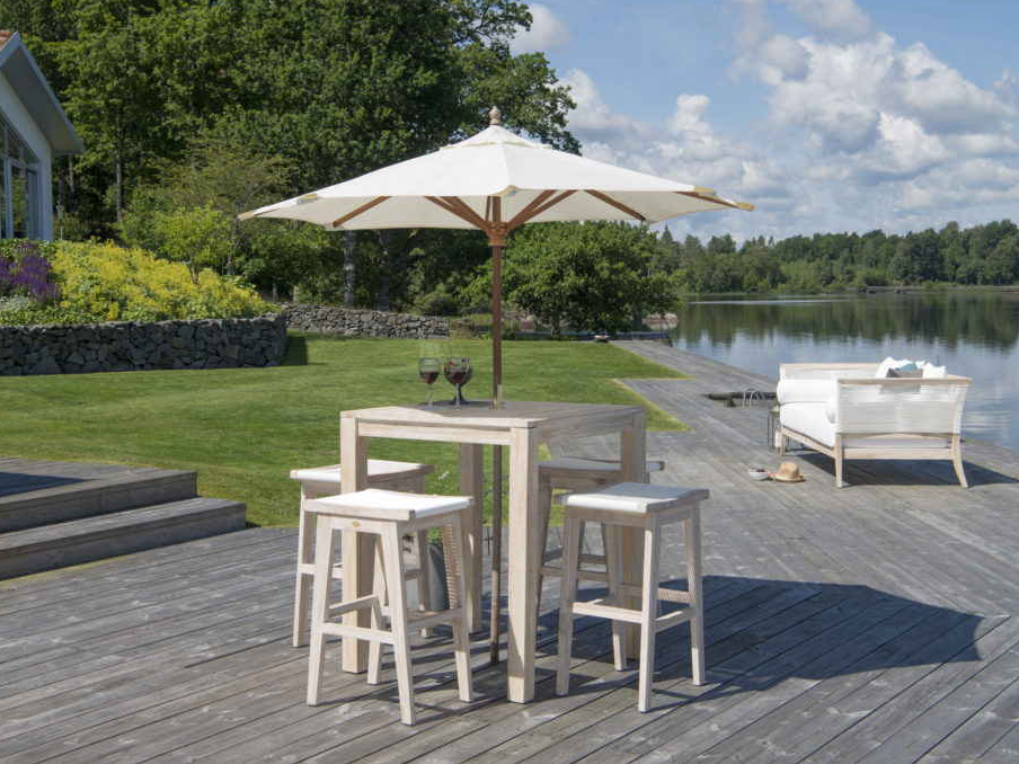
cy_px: 380
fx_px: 1442
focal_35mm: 49
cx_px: 479
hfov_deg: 38.9
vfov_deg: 29.7
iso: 100
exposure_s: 1/160
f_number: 10
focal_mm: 45
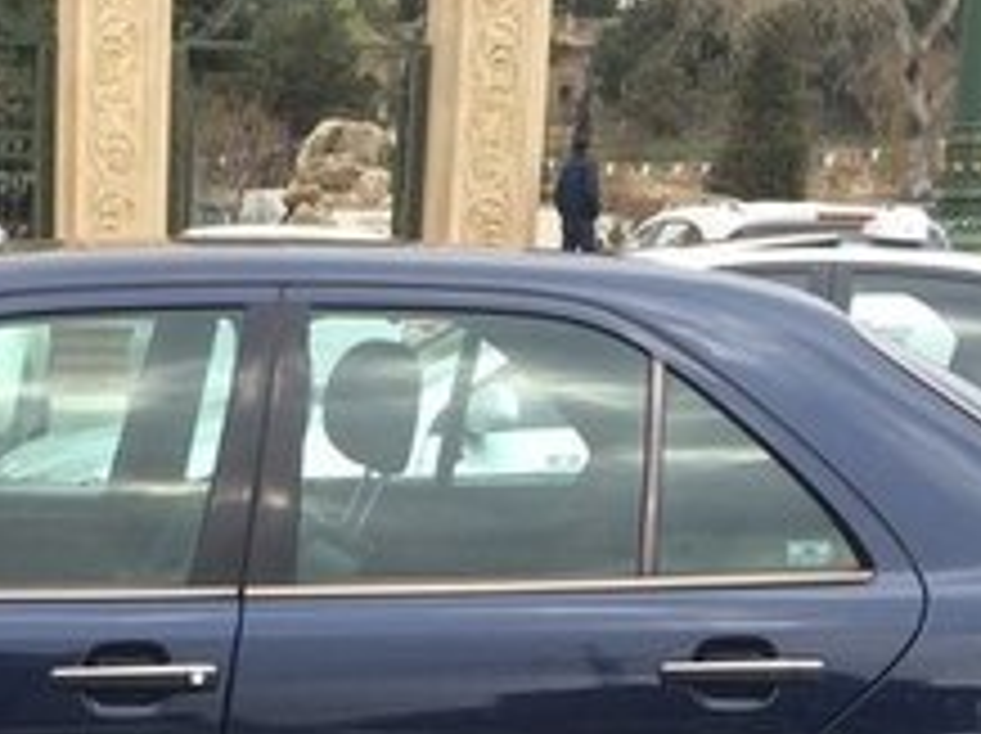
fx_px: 2491
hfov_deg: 21.7
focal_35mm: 88
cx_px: 72
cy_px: 952
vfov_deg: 15.9
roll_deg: +0.8
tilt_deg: -14.8
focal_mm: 4.15
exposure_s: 1/198
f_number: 2.2
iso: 32
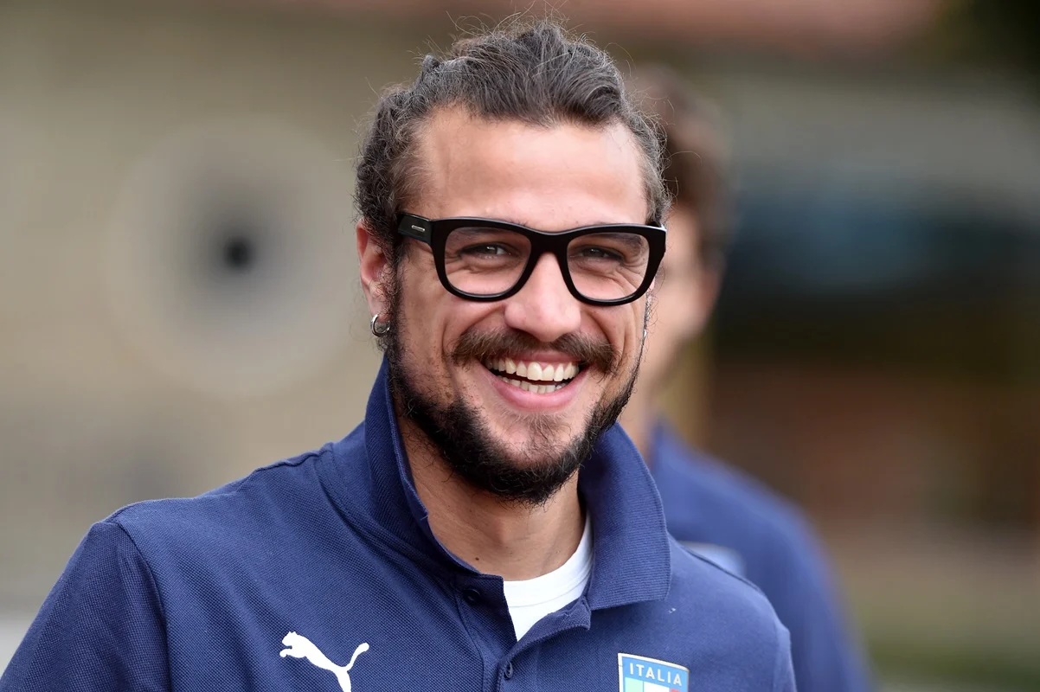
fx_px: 11549
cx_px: 520
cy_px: 346
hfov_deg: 5.2
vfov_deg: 3.4
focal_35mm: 400
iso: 1600
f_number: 5.6
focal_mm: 400
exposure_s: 1/1000
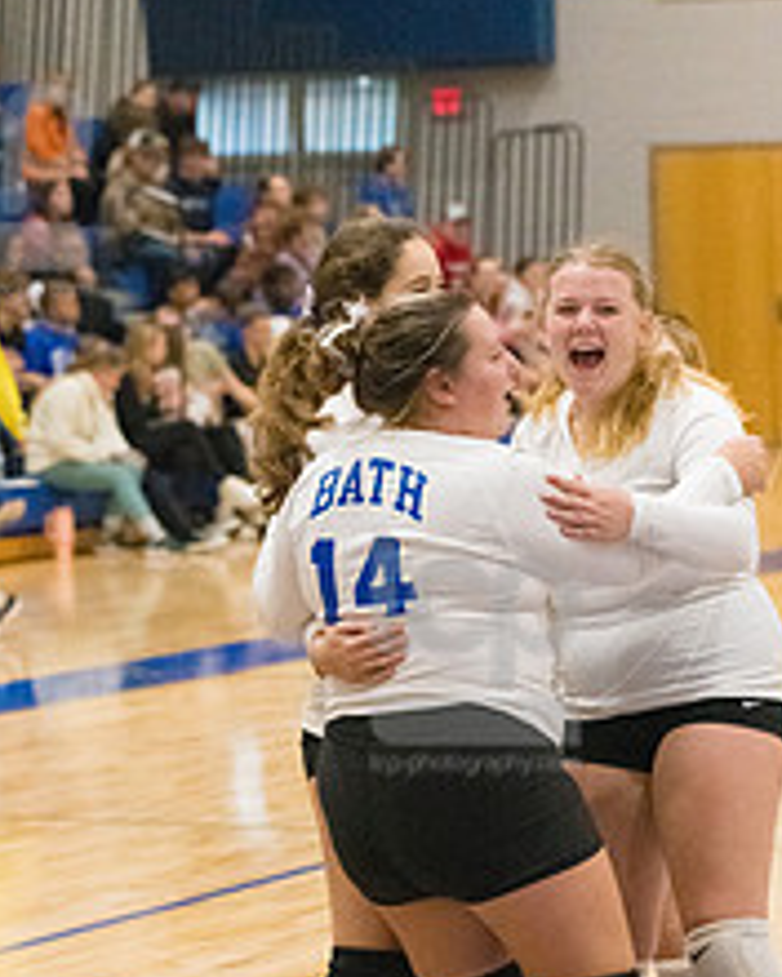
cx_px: 475
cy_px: 653
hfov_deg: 8.7
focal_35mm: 177
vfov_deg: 10.9
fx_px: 5121
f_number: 4.5
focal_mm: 92
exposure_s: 1/1600
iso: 10000
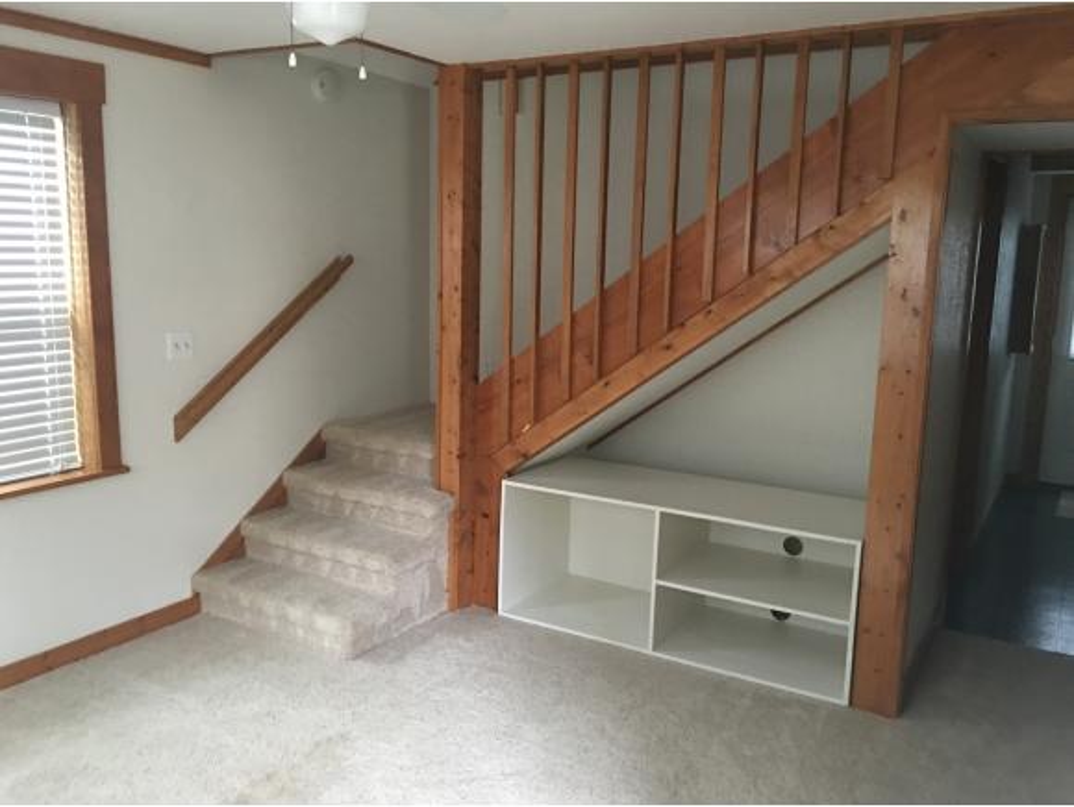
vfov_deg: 48.3
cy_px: 404
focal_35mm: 29
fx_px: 901
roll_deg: -0.4
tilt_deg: -8.4
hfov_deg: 61.6
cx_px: 537
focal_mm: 4.15
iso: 64
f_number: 2.2
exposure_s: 1/4
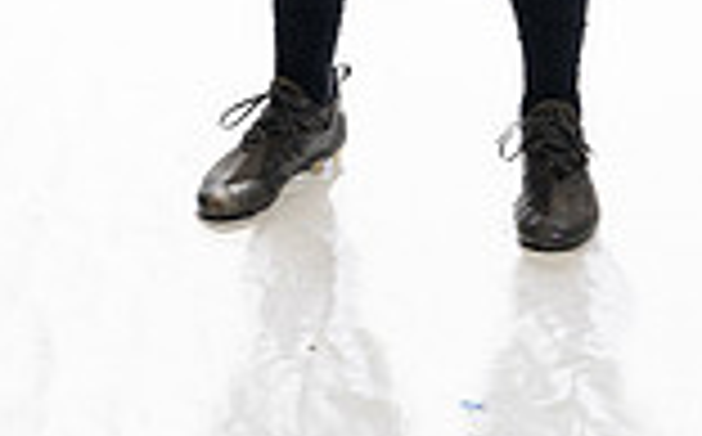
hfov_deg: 14.2
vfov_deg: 8.2
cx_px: 472
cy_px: -566
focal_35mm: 147
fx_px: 2808
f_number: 8
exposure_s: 1/250
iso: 800
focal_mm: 50
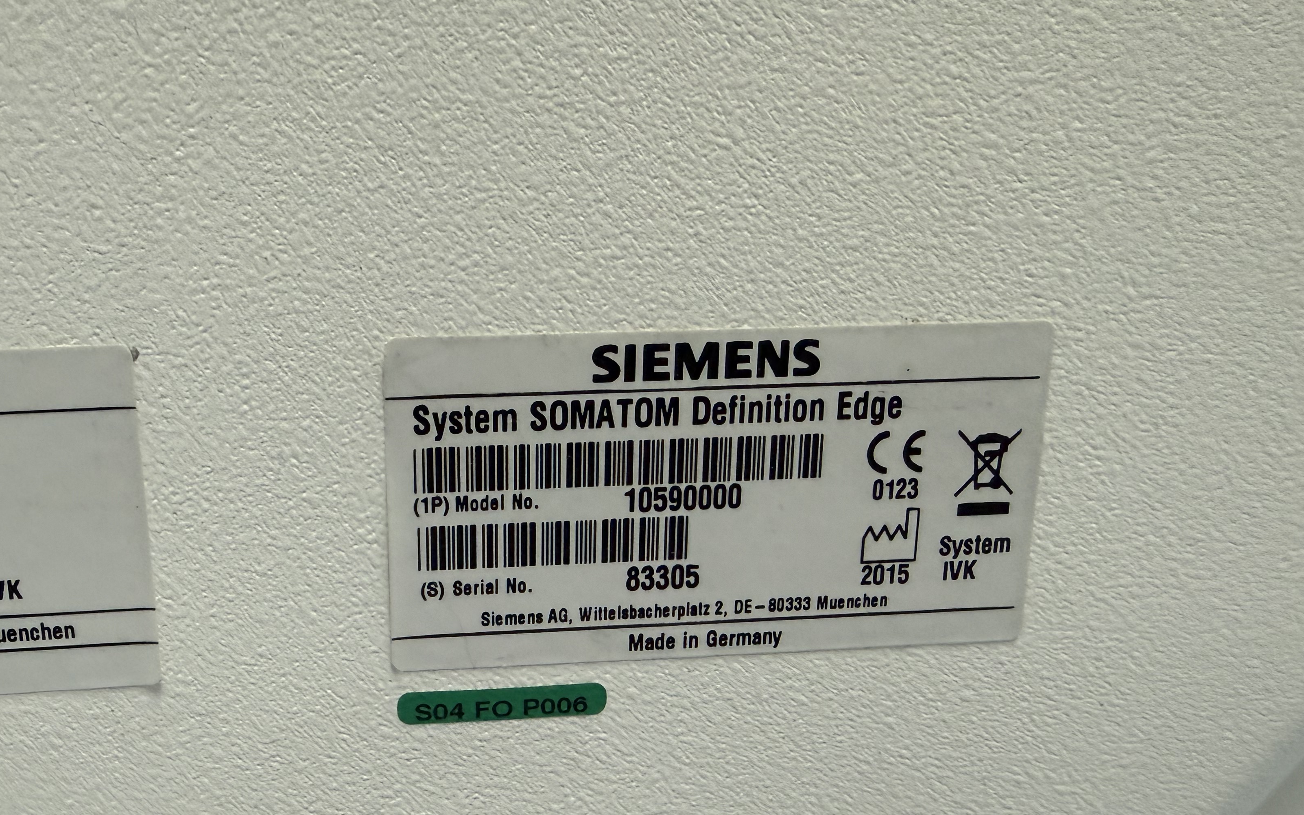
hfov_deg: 59.3
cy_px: 533
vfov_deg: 39.0
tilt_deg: -14.5
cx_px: 537
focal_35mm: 32
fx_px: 1137
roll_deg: +2.0
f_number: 2.2
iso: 320
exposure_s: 1/100
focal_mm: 2.22
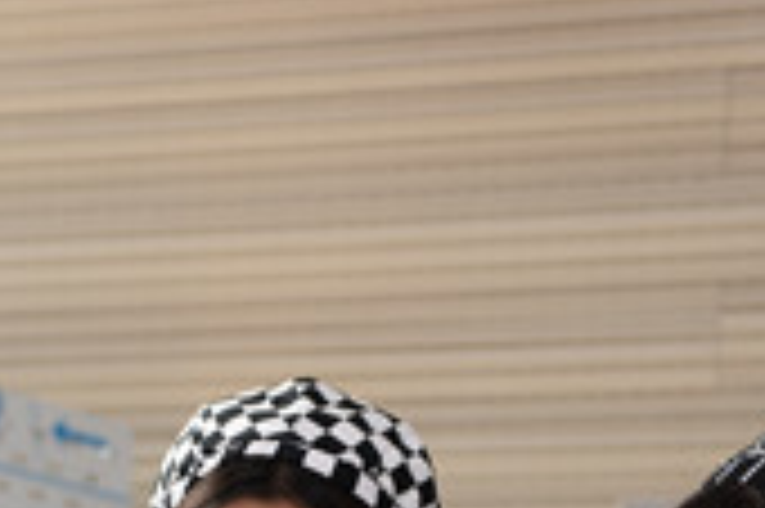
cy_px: 841
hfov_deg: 10.0
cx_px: 261
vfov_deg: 6.6
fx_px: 4352
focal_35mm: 205
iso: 100
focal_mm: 58
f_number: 2.8
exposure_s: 1/160
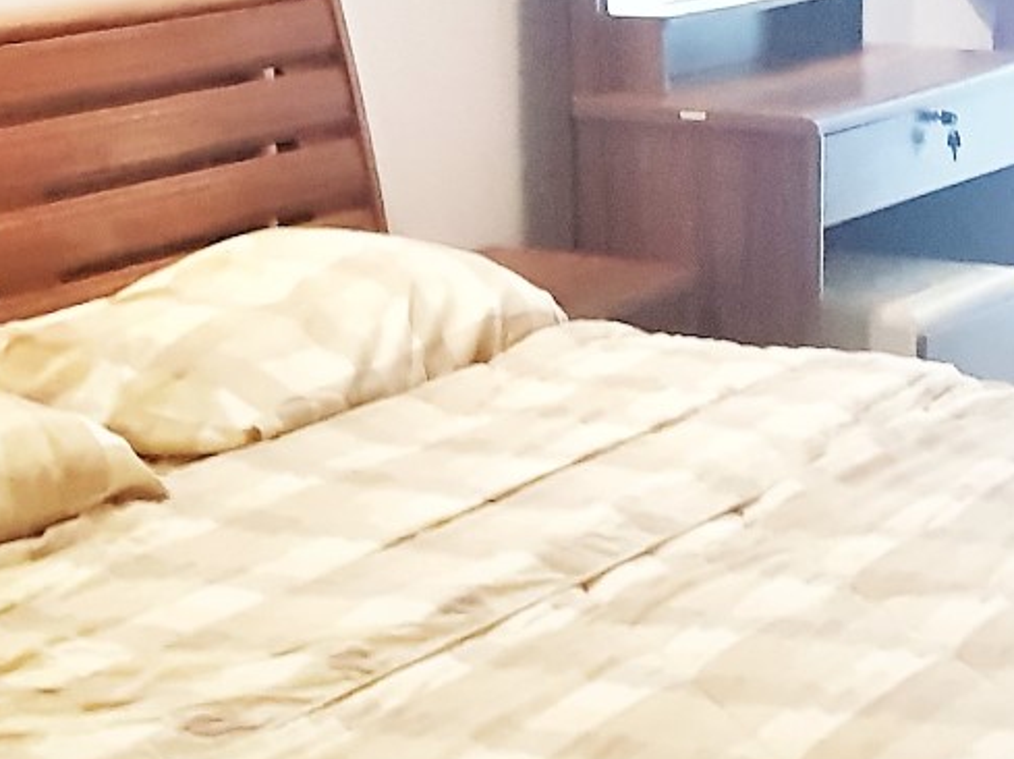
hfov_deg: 18.0
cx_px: 740
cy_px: 172
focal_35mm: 109
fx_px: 3191
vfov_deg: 13.5
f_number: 1.7
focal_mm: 4.2
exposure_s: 1/50
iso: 1000
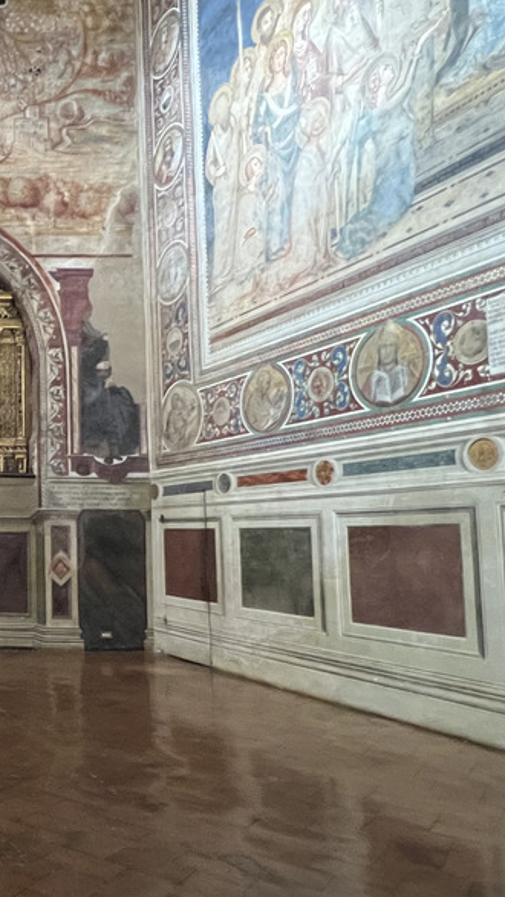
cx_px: -202
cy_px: 484
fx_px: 690
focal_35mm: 29
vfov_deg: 66.0
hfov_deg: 29.4
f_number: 1.8
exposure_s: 1/33
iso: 800
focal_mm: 1.57
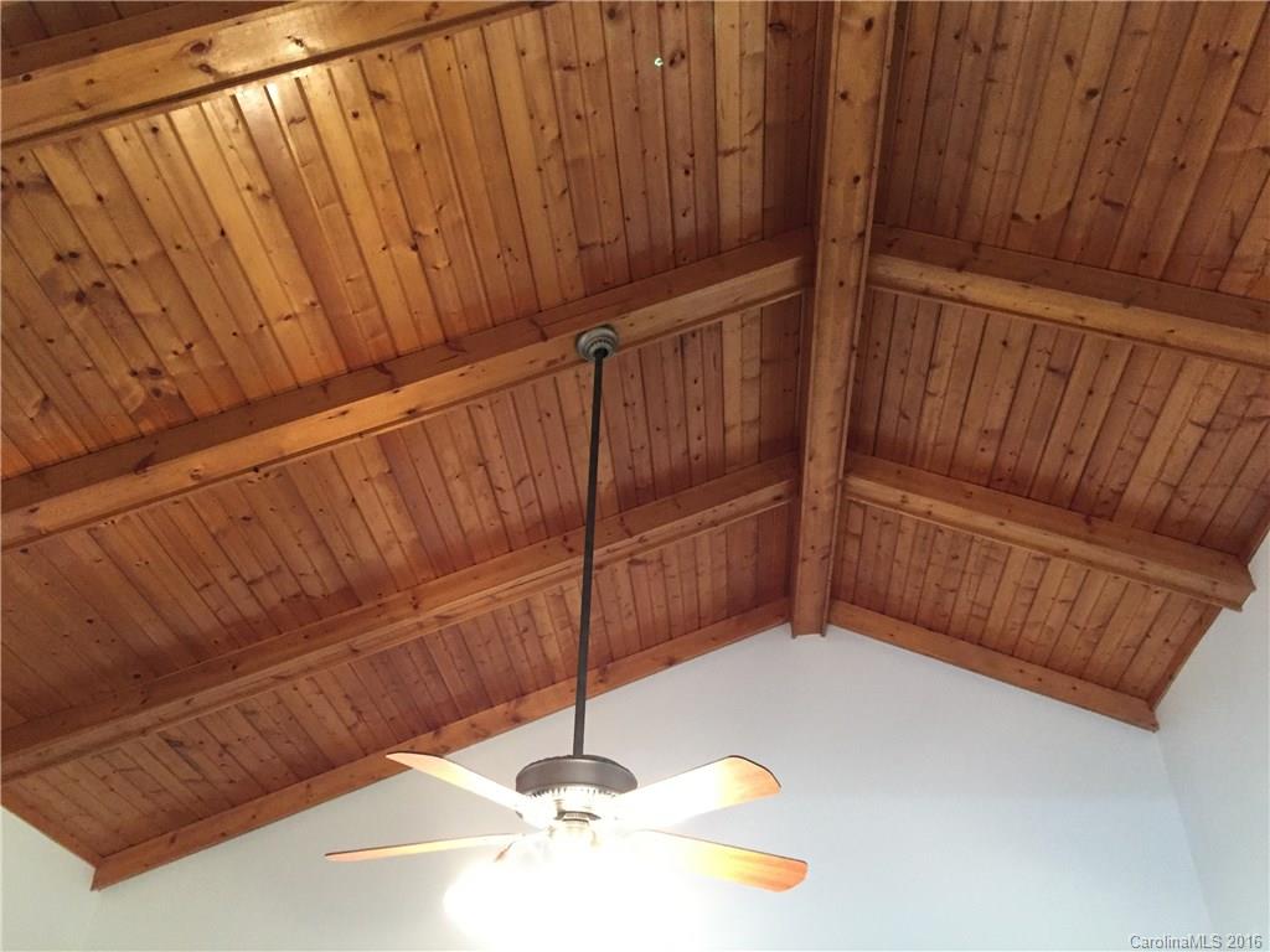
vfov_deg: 48.2
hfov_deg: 61.7
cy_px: 476
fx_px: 1064
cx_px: 635
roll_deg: -2.3
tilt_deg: +38.2
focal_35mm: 29
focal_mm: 4.15
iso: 250
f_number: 2.2
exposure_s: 1/15
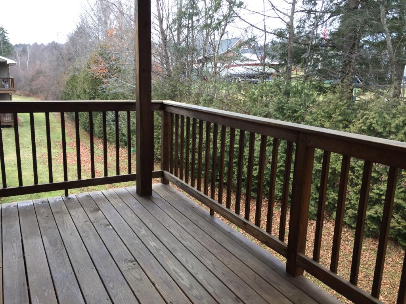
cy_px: 152
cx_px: 203
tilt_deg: -12.0
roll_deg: -1.6
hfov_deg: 61.7
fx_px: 340
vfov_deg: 48.2
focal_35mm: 29
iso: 50
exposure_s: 1/120
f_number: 2.2
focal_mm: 4.15
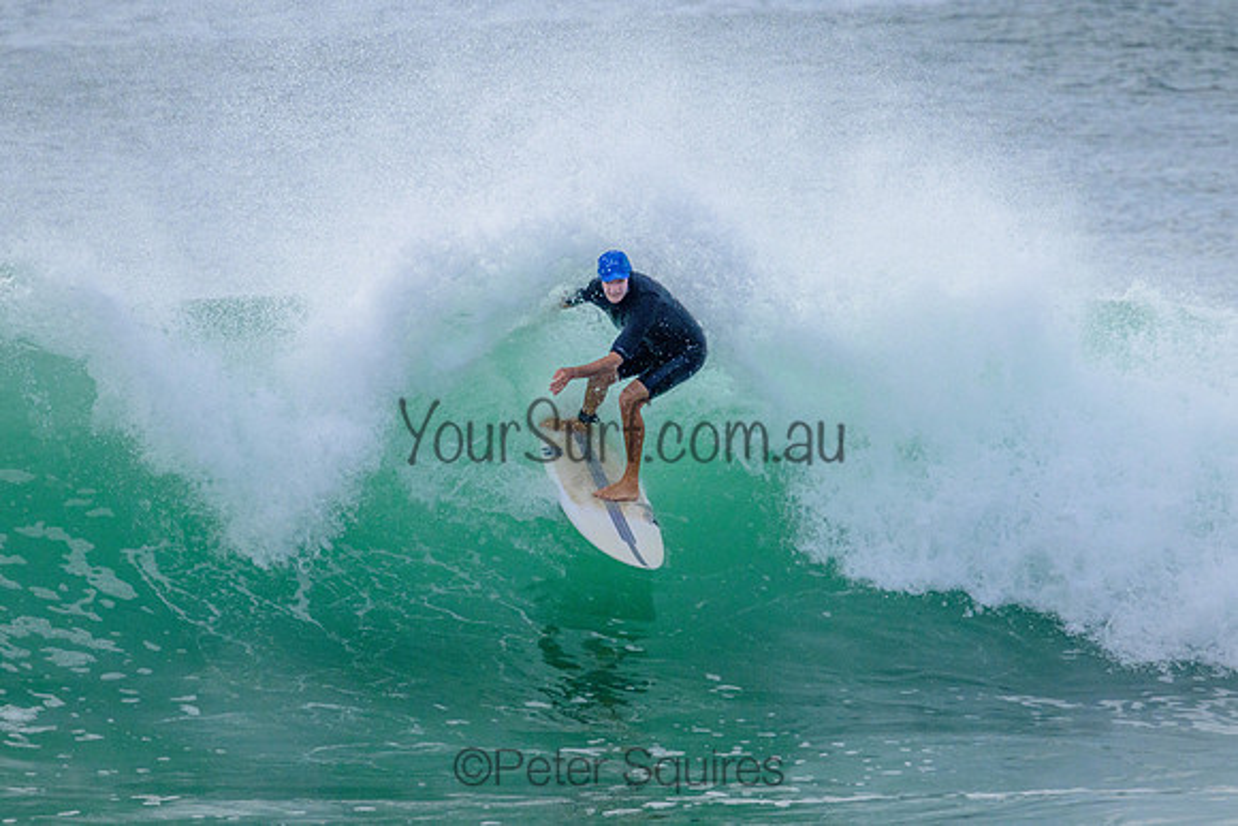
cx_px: 576
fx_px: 32315
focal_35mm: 940
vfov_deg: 1.5
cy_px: 341
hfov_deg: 2.2
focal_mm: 800
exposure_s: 1/2000
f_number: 11
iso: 1250
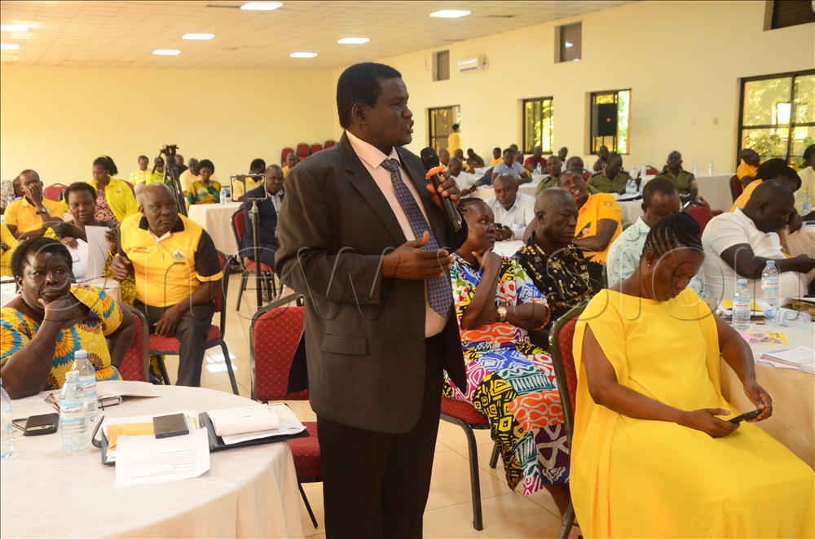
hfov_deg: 49.6
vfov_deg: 34.1
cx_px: 408
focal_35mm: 39
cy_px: 270
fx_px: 881
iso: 3200
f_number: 5
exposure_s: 1/100
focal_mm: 26
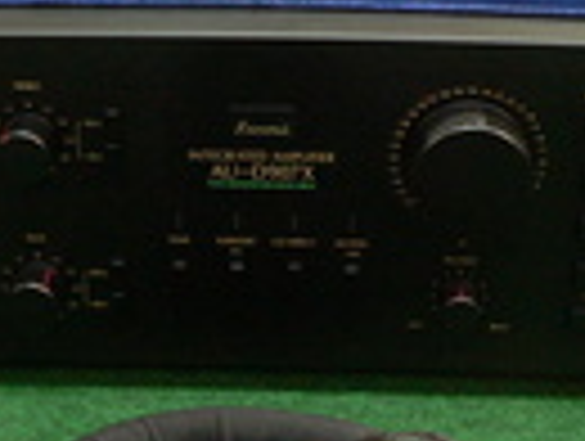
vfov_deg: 13.5
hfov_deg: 18.7
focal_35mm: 105
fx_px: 1778
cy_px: 614
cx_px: 243
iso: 200
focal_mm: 6
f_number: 2.8
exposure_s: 1/13
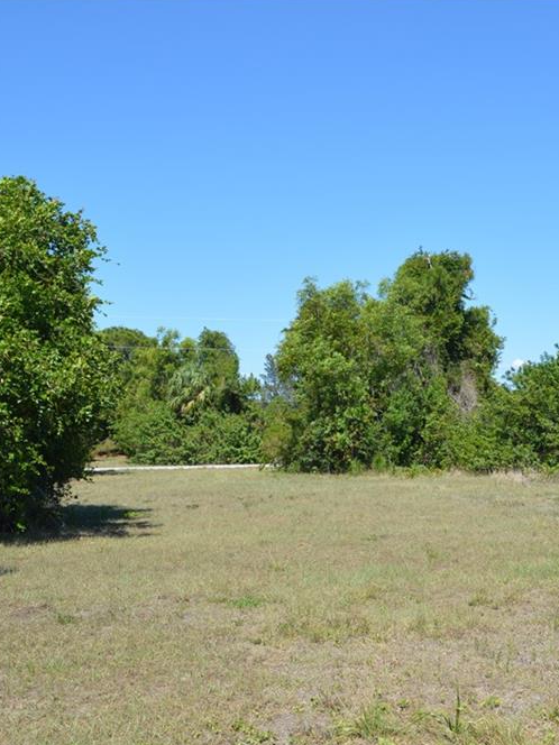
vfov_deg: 46.8
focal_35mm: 40
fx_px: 861
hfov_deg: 35.1
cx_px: 423
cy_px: 377
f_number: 8
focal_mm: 18
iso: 100
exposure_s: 1/250
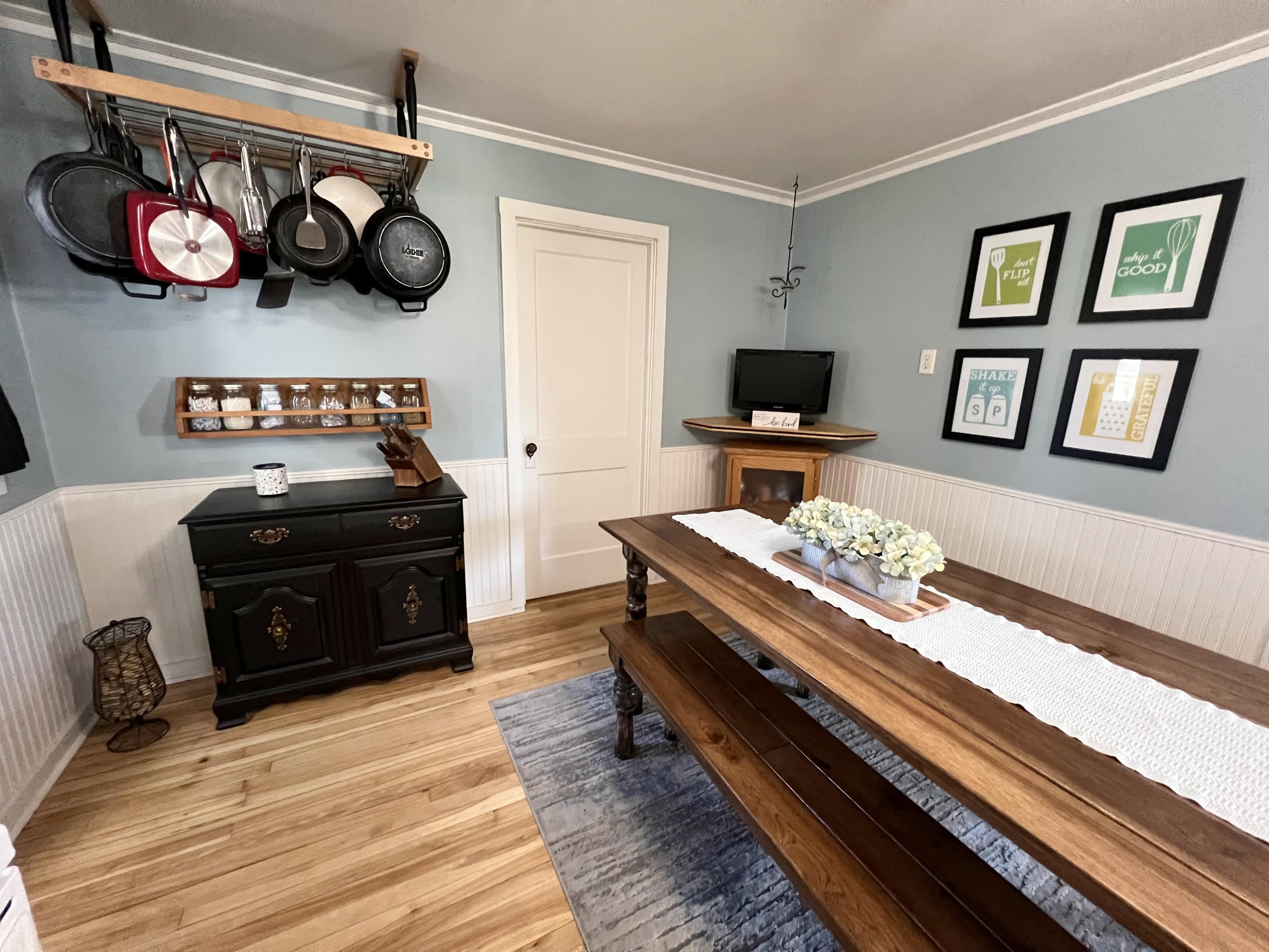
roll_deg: -1.8
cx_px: 634
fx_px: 477
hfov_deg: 106.2
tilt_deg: -13.9
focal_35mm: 13
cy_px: 476
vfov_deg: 89.9
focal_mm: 1.57
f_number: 1.8
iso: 640
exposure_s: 1/60
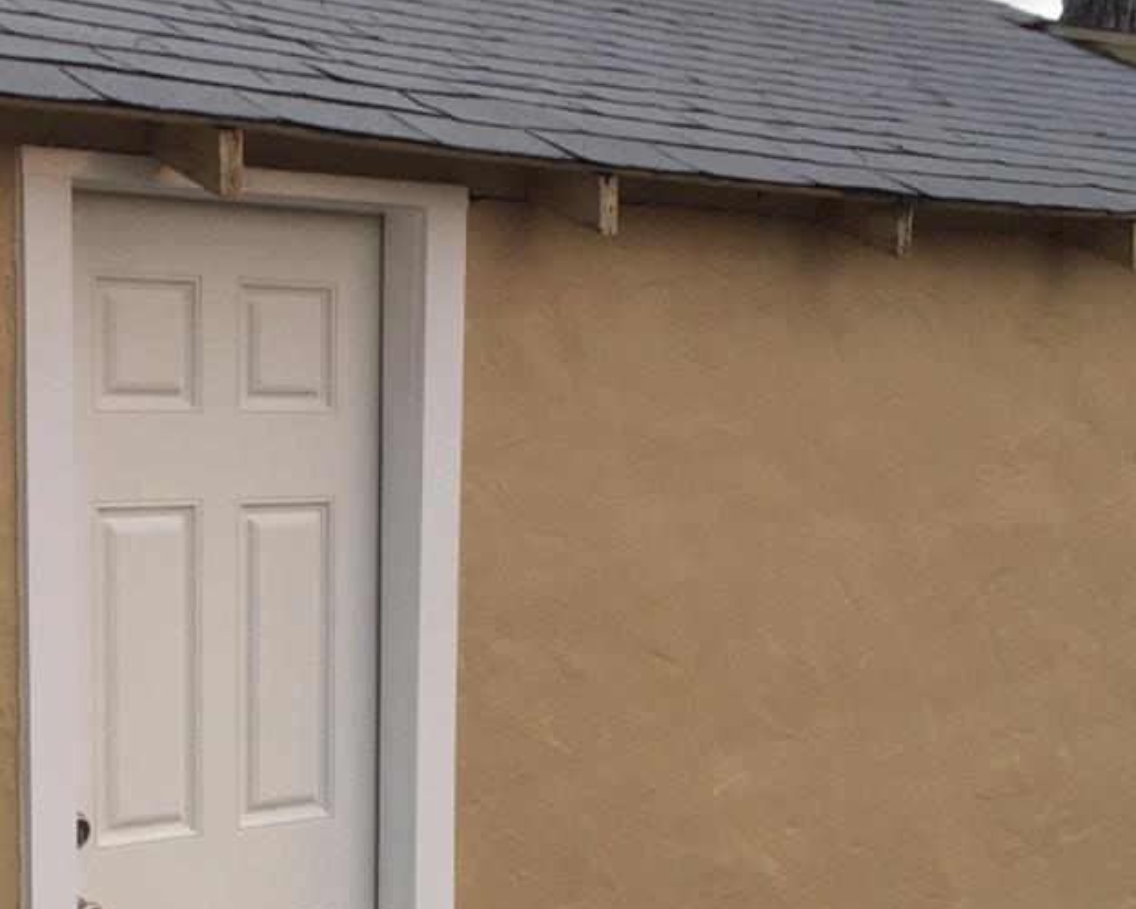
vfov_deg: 22.3
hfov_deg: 27.2
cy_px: 687
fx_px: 2286
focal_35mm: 68
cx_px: 171
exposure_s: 1/120
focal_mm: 4.15
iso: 50
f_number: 2.2
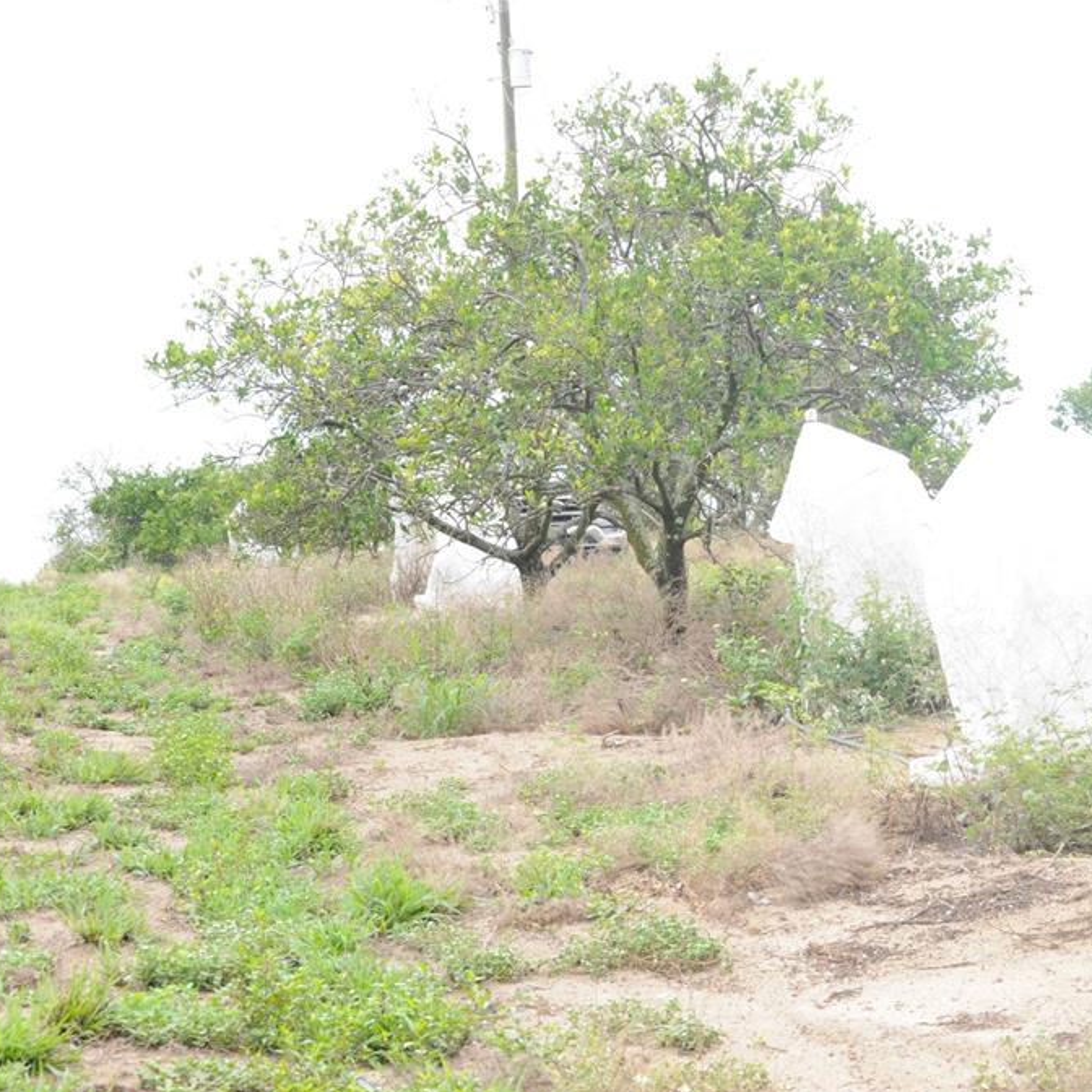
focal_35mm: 107
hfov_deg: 16.3
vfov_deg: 16.3
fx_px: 3806
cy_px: 549
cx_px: 732
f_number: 11
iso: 2000
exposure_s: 1/500
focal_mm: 55
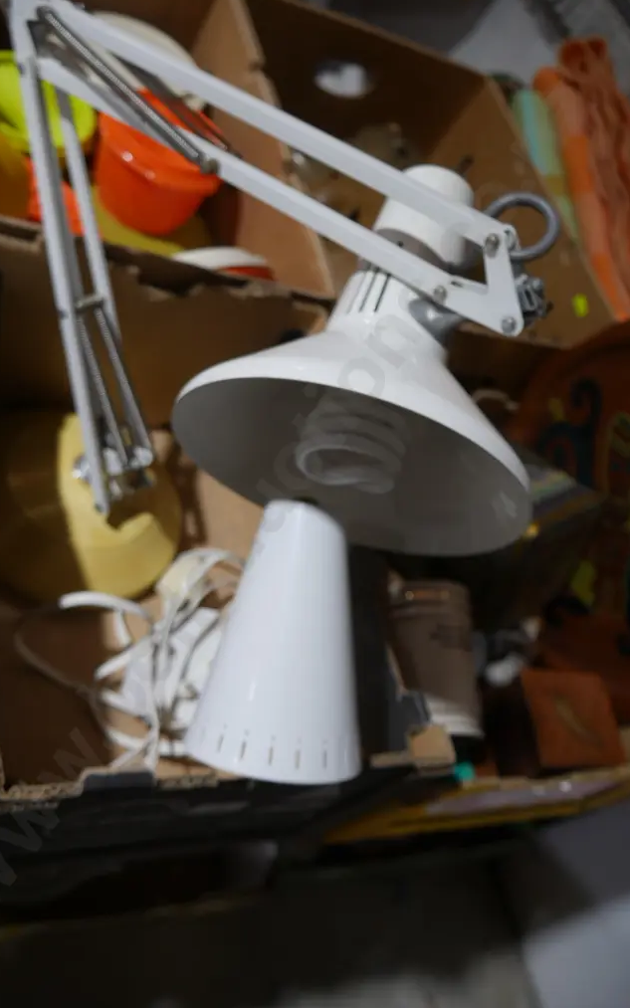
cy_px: 500
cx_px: 272
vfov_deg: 62.9
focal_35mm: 30
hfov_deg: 41.7
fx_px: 824
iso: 250
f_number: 3.5
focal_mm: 14
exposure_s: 1/60
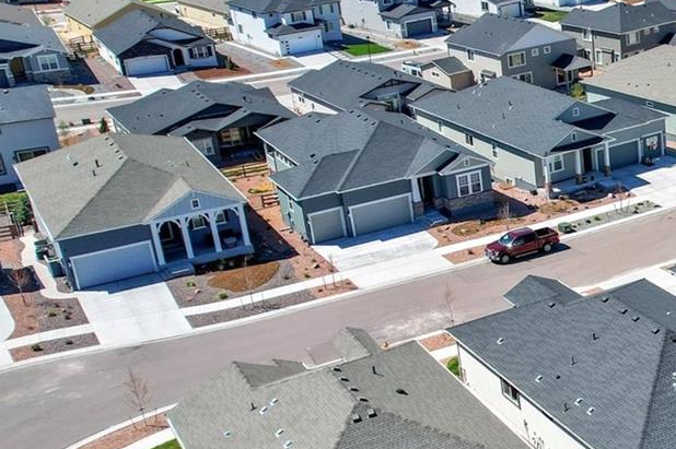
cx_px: 840
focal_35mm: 57
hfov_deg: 29.4
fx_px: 1069
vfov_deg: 23.7
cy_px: 238
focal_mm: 8.38
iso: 120
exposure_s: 1/2500
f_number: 2.8
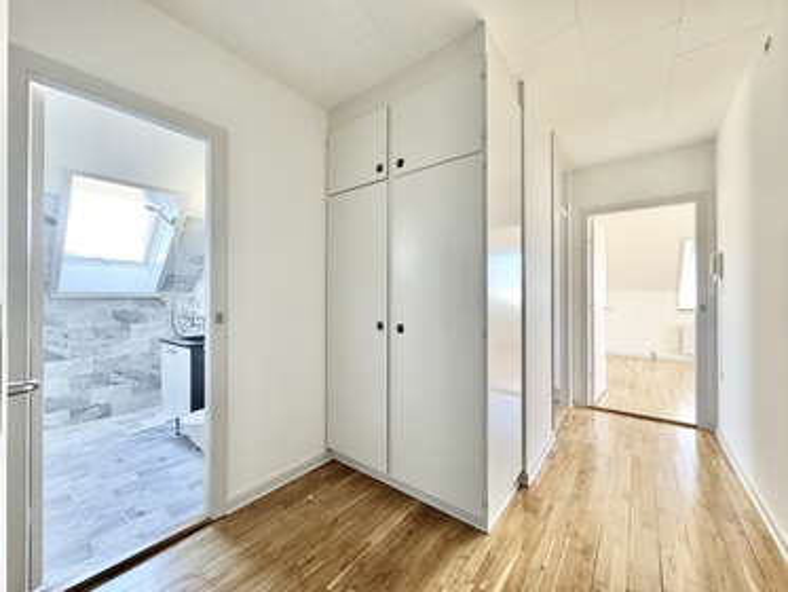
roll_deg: +0.5
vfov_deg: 85.7
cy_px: 296
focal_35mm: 14
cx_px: 394
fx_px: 319
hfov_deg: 102.0
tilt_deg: +0.0
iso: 200
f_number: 2.2
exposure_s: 1/100
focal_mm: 2.22
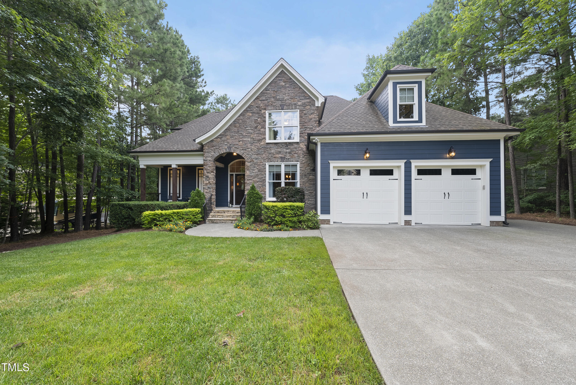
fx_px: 192
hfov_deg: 112.6
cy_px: 192
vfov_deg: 90.1
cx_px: 288
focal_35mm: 12
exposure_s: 1/15
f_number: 7.1
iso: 400
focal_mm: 12
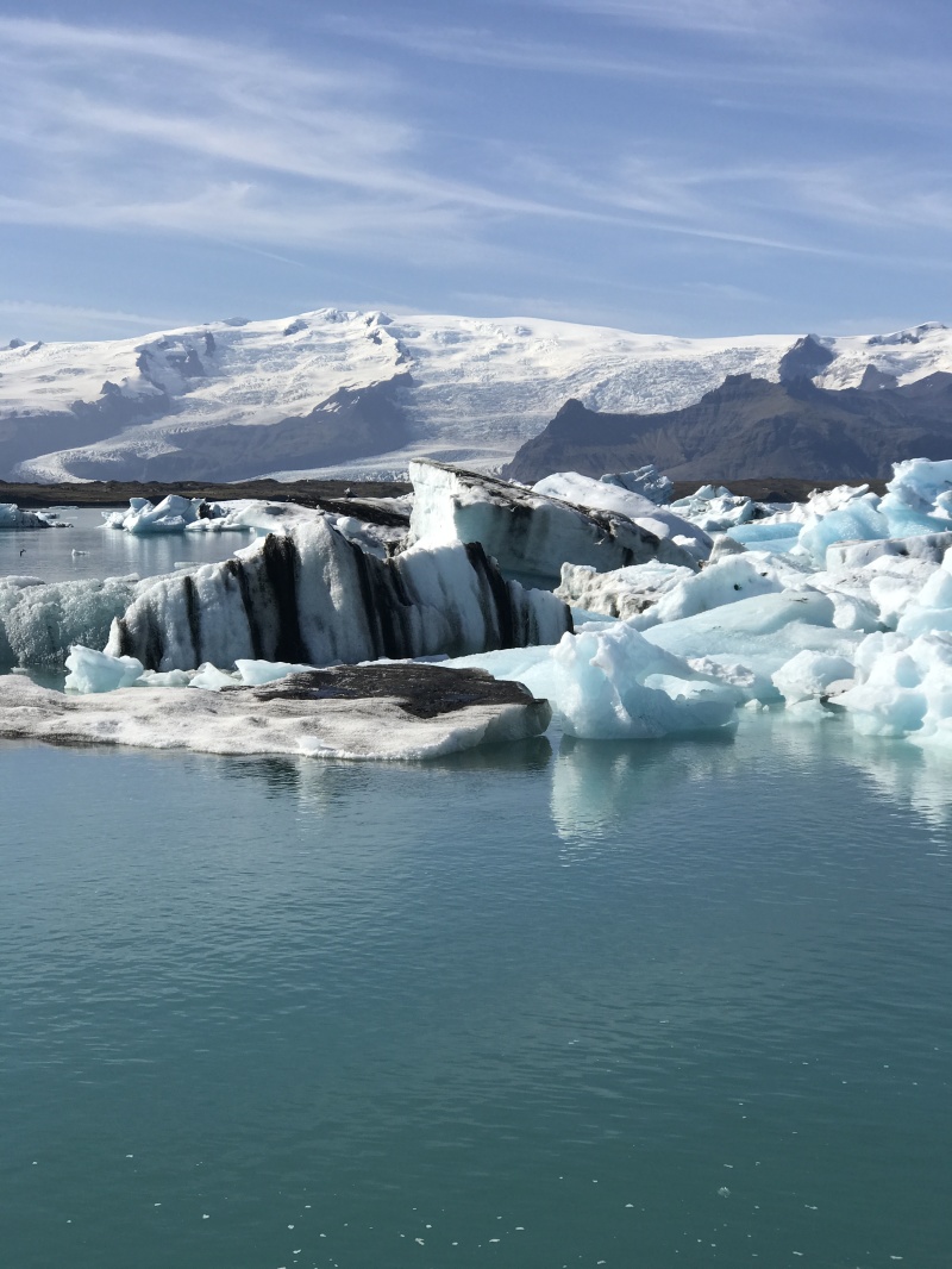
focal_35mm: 57
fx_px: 2089
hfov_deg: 25.7
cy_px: 634
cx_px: 476
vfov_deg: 33.8
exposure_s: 1/1709
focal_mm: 6.6
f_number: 2.8
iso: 20
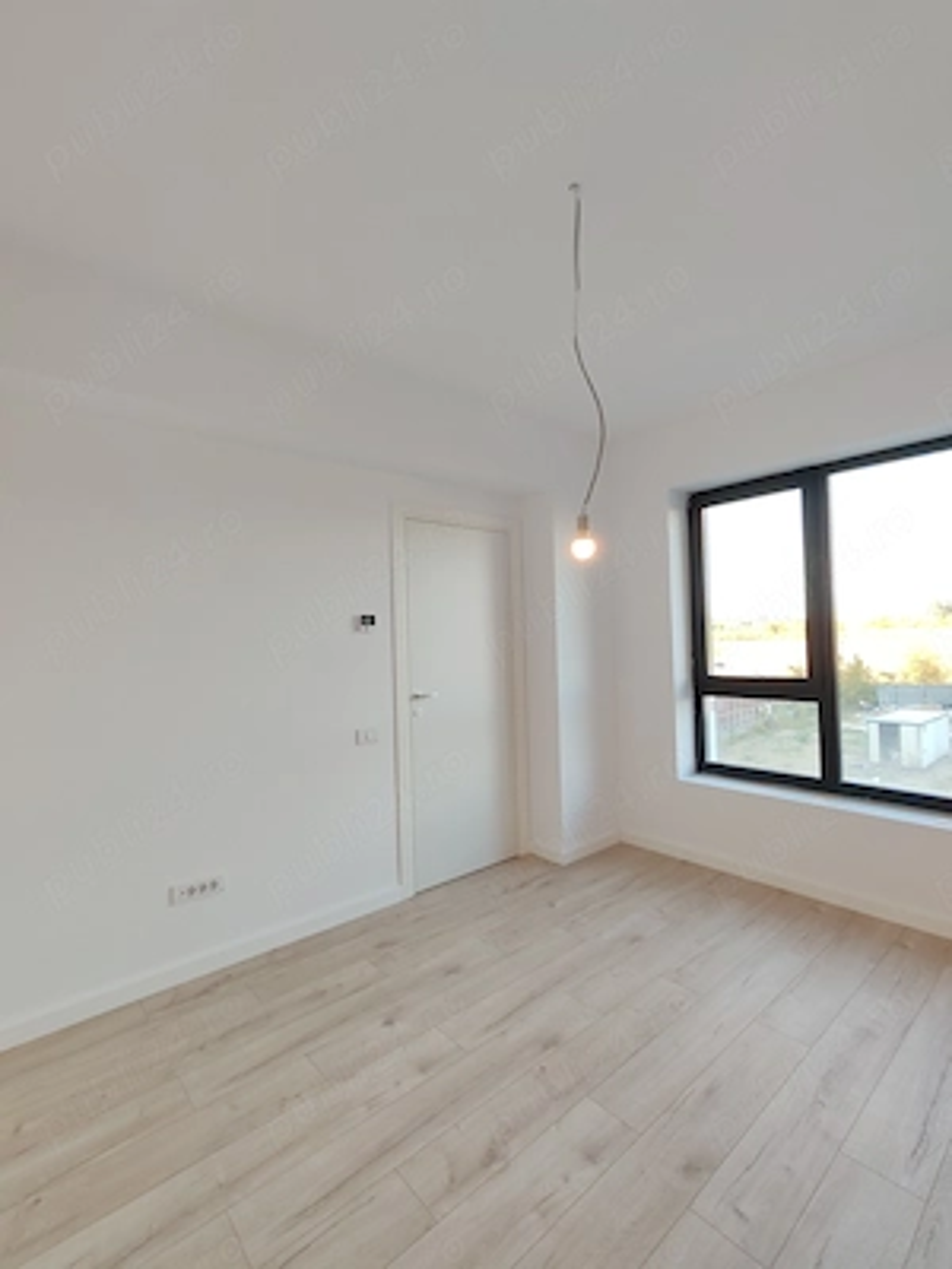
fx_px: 587
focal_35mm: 16
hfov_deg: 78.1
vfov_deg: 94.5
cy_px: 634
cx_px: 476
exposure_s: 1/50
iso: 64
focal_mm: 1.96
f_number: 2.2
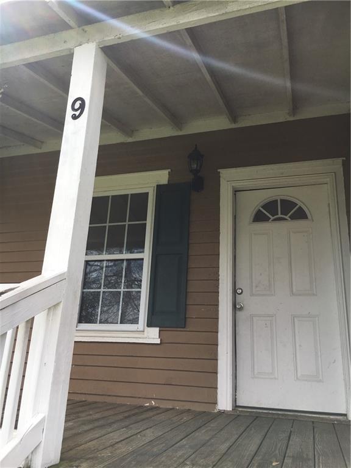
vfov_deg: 61.7
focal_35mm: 29
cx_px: 176
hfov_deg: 48.2
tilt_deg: +17.4
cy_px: 234
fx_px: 392
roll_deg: -1.5
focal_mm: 4.15
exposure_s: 1/455
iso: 25
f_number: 2.2
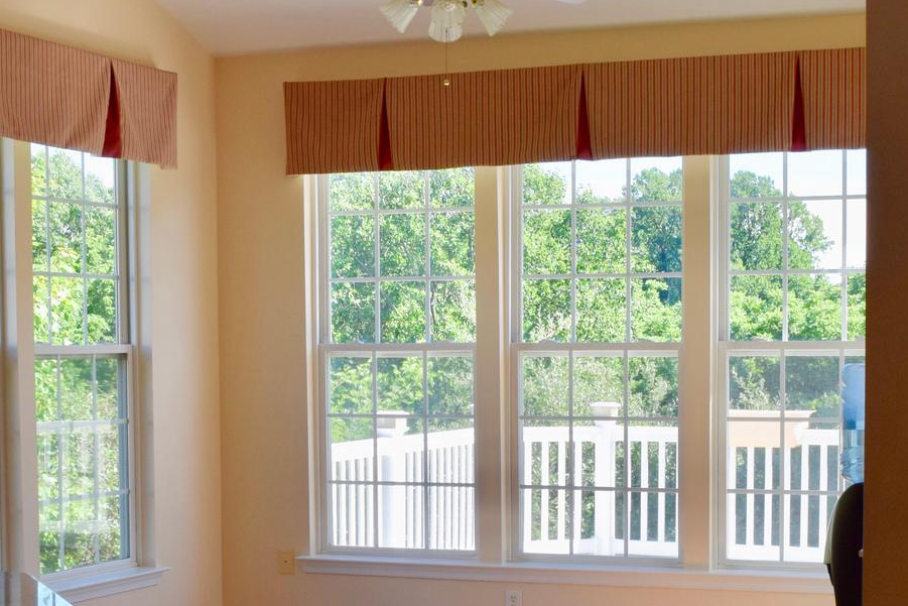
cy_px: 489
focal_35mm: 75
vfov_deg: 18.0
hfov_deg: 26.9
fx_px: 1892
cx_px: 557
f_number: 8
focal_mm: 22
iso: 320
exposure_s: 1/250
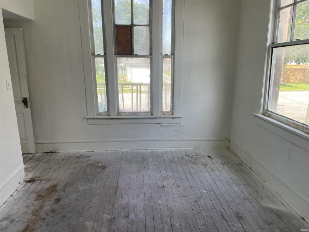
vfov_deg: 53.0
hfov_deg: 67.3
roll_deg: -0.1
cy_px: 116
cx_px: 154
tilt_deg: -10.7
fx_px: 232
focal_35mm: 26
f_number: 1.6
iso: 32
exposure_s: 1/223
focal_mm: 4.2
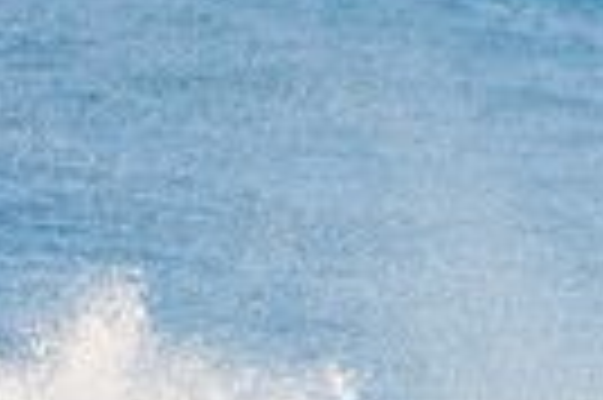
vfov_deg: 0.6
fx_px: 36203
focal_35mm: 2164
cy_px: 807
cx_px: 1287
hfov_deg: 1.0
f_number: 5.6
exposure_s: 1/1600
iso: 280
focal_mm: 500
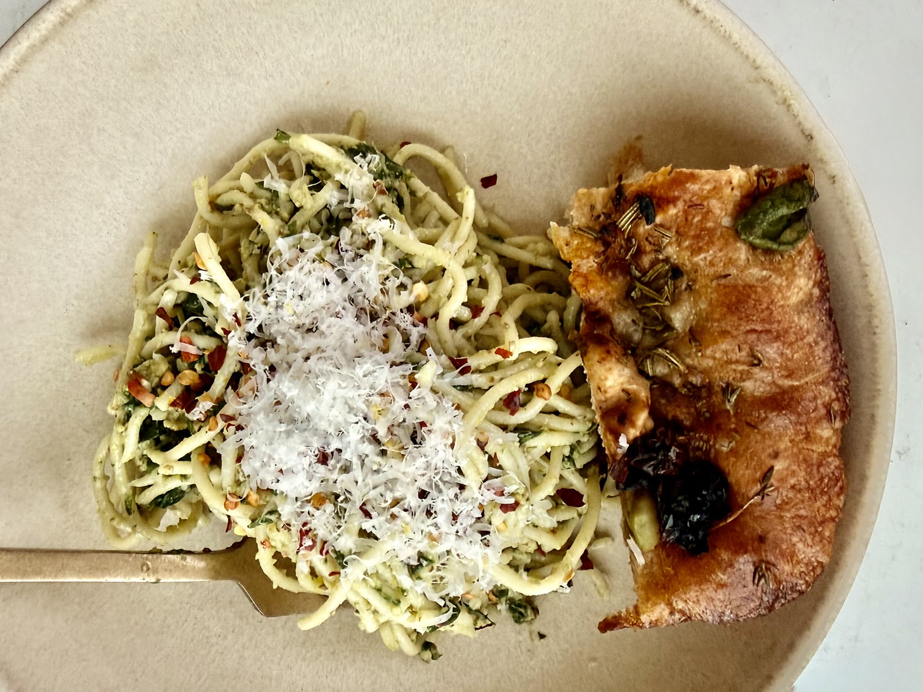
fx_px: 853
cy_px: 334
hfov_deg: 56.6
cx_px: 391
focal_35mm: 32
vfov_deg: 44.2
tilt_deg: -84.0
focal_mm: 2.22
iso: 125
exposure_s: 1/99
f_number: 2.2
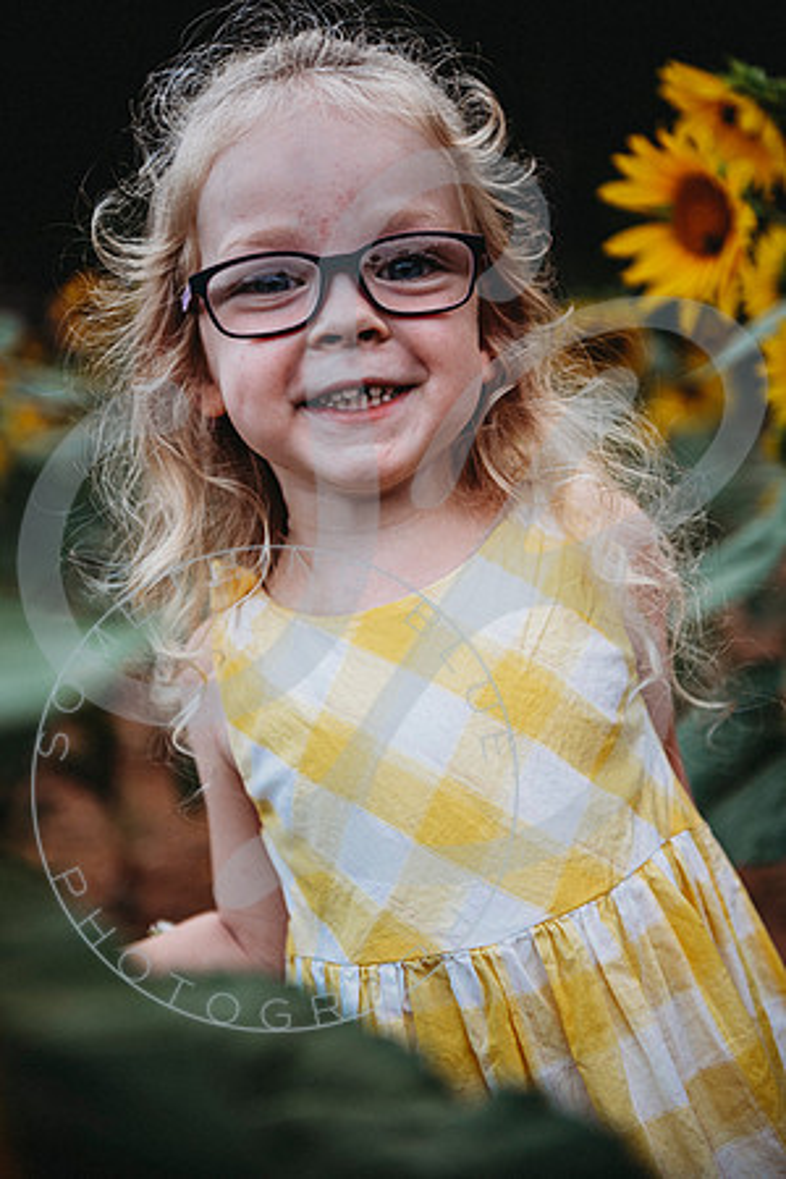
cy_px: 590
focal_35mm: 55
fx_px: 1801
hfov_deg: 24.6
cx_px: 393
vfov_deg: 36.2
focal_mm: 55
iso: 100
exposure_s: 1/250
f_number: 2.8
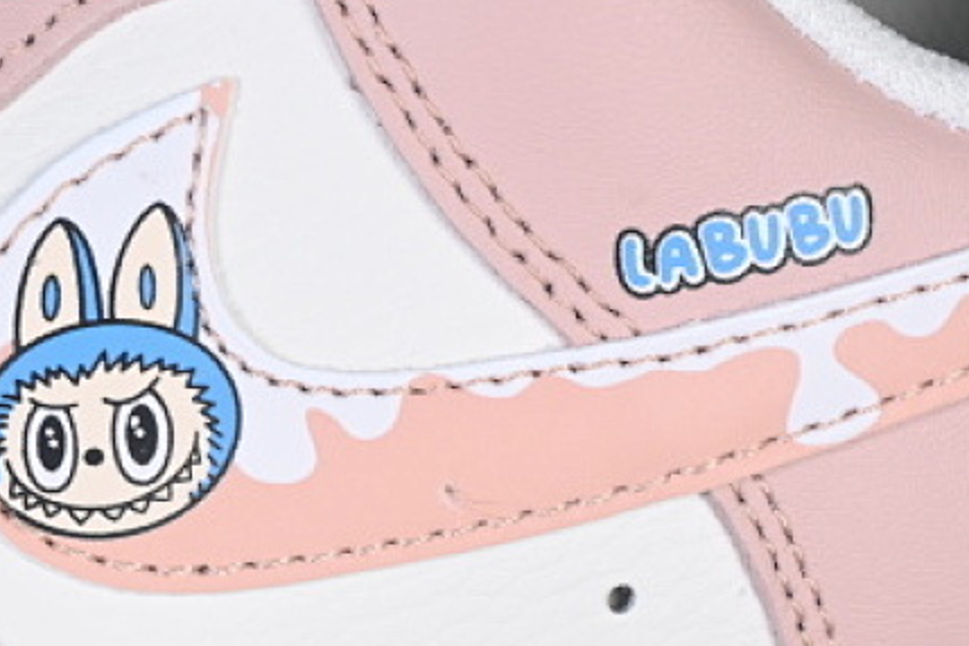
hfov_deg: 10.8
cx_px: 192
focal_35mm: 189
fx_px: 5087
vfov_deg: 7.3
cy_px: 436
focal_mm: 50
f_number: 7.1
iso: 160
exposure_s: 1/80
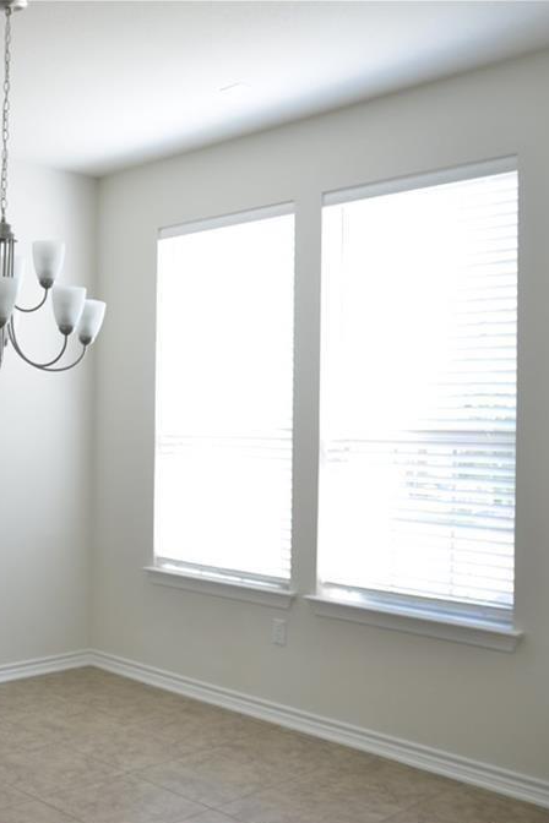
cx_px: 65
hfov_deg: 32.8
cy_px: 413
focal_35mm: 39
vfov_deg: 49.8
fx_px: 887
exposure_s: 1/40
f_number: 2.8
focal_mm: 17
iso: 100
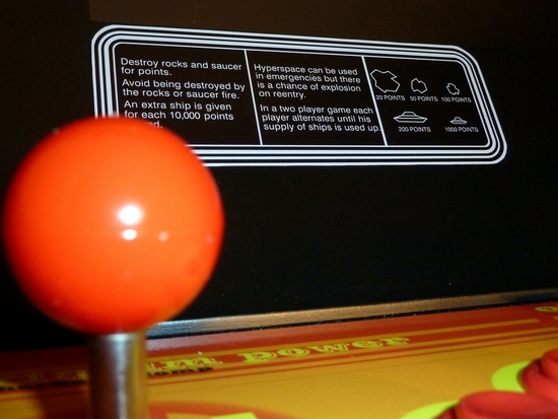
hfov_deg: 46.8
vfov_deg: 36.0
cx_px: 279
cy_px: 210
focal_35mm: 40
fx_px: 645
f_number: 3.6
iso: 400
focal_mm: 6.5
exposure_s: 1/125
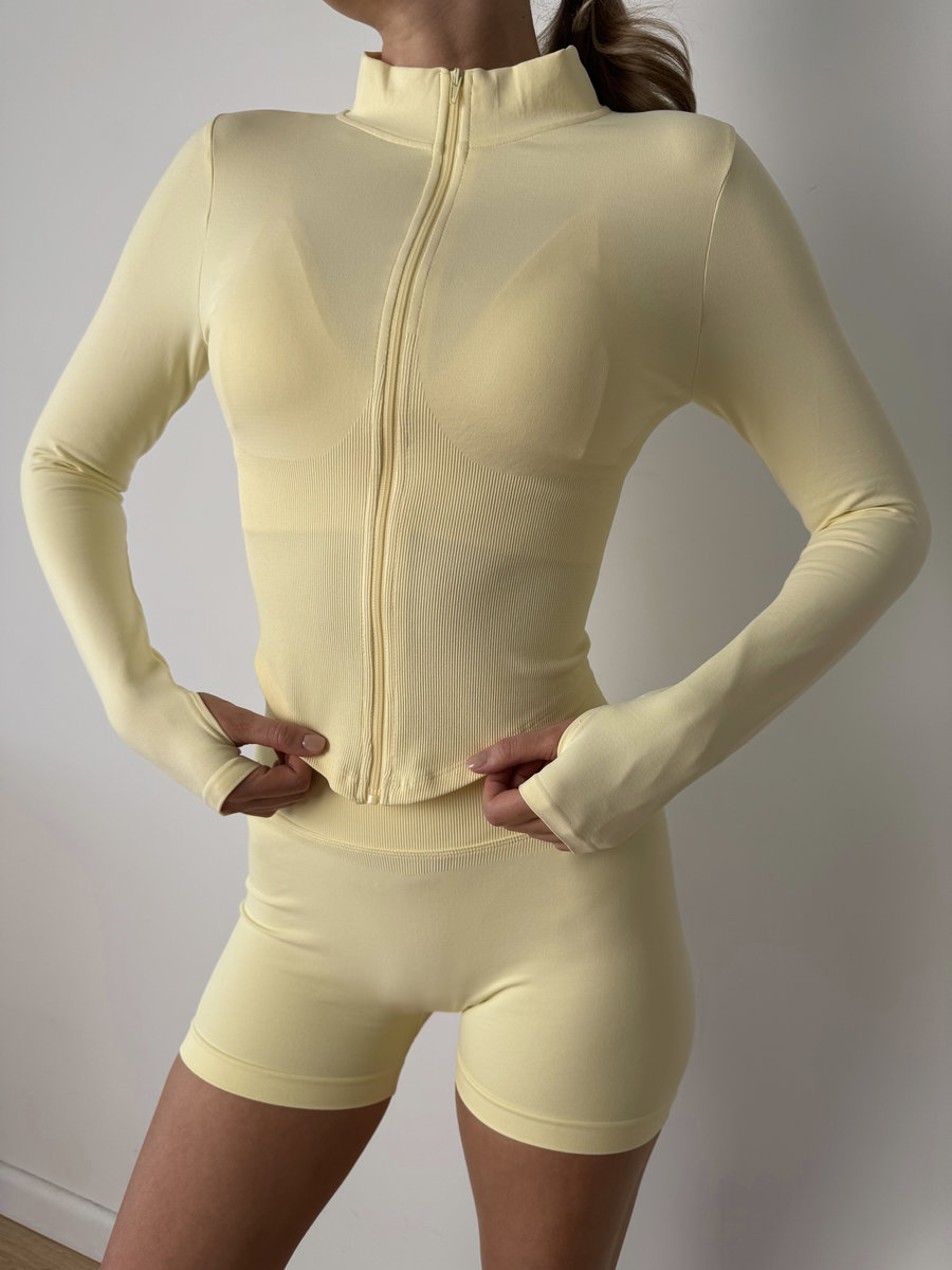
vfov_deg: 71.6
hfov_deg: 56.8
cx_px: 476
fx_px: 880
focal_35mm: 24
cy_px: 635
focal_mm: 6.76
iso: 80
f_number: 1.78
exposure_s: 1/477
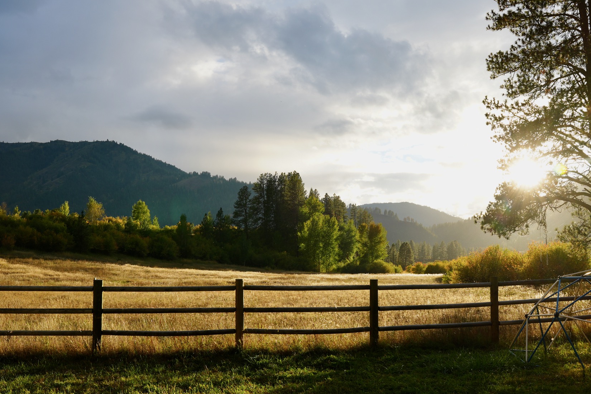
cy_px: 195
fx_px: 574
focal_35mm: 35
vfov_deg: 37.8
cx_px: 338
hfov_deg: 54.2
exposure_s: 1/100
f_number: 7.1
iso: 100
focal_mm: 24
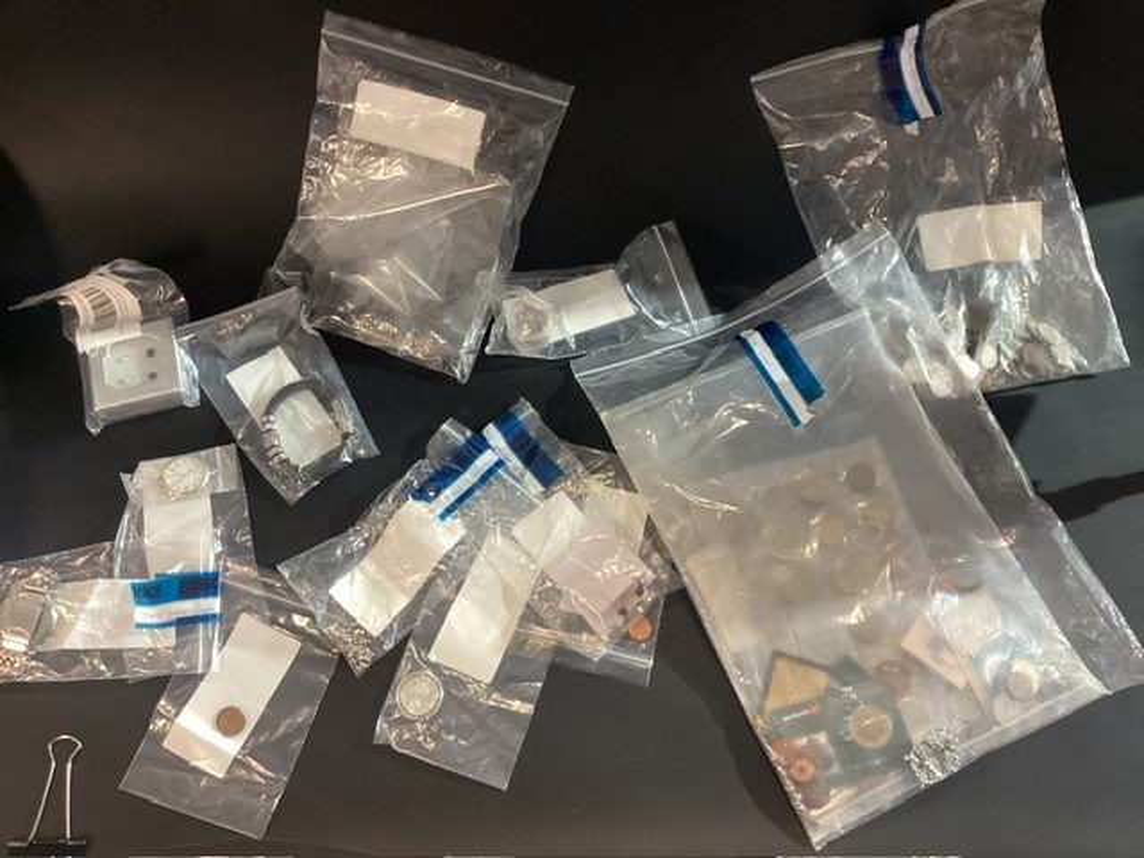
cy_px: 429
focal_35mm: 31
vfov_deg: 45.4
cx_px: 572
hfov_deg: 58.4
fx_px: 1024
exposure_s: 1/50
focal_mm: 3.3
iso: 320
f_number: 2.4
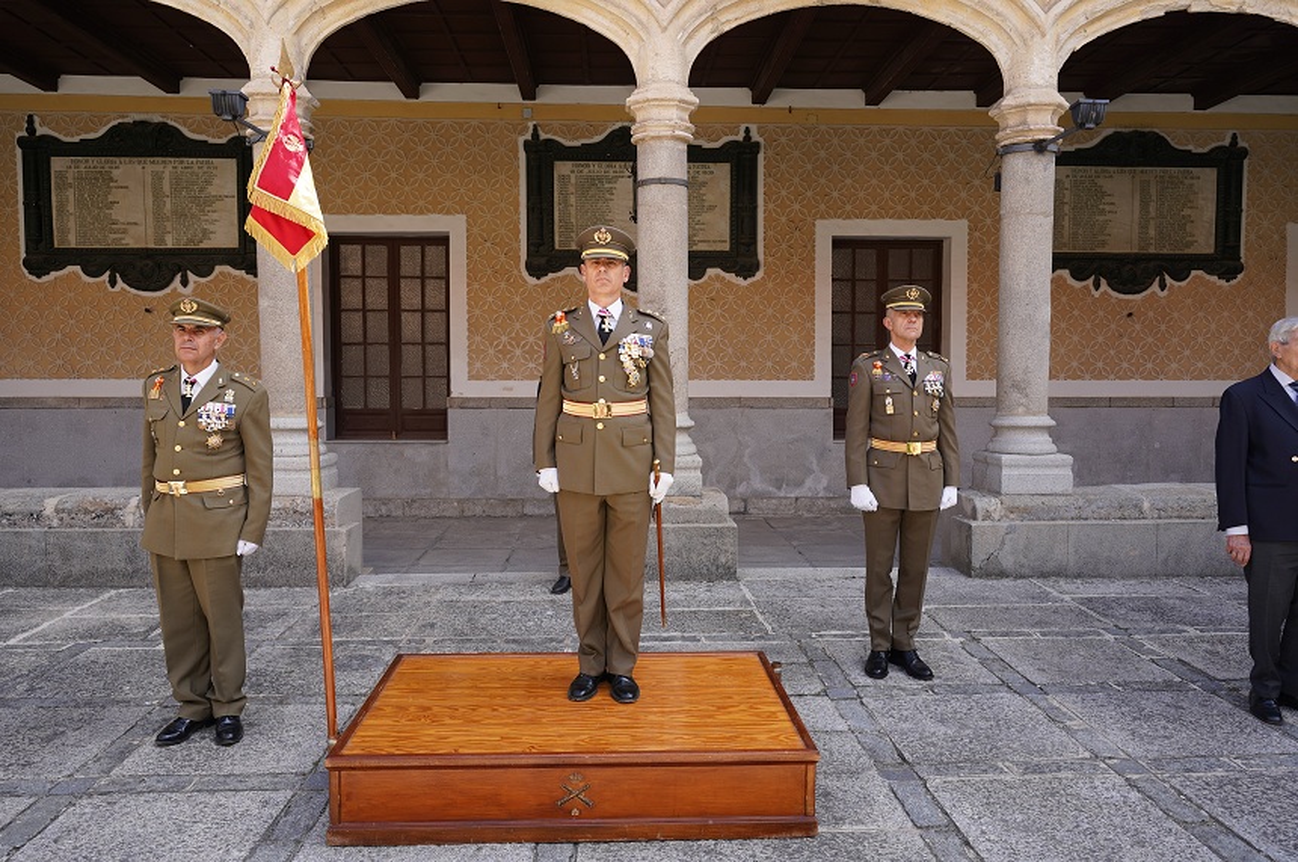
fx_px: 900
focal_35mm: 25
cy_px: 431
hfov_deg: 71.6
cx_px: 649
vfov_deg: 51.2
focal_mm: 25
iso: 100
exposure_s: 1/160
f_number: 4
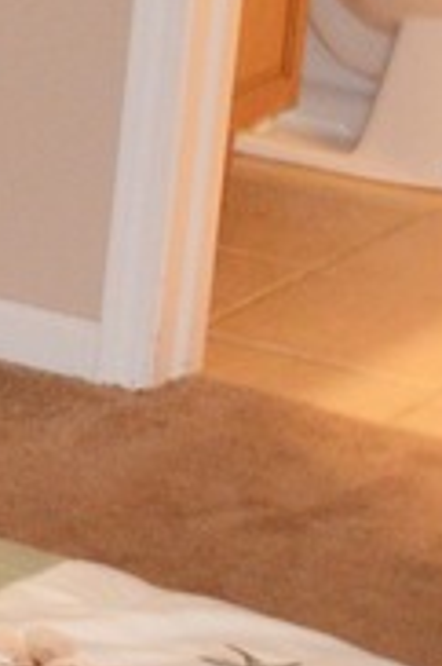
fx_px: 4197
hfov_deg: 5.3
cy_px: 432
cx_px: -1373
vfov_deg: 9.1
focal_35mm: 227
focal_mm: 17
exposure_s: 1/60
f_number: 3.5
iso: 560
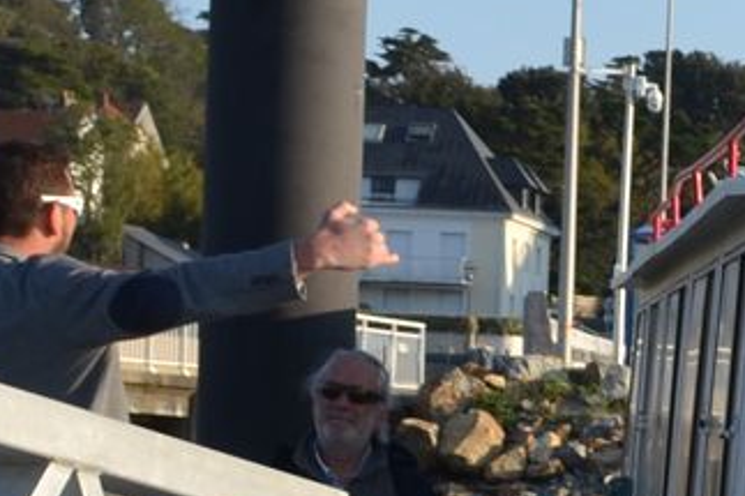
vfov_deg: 7.4
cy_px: 444
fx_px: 3847
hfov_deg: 10.1
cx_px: 1543
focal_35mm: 186
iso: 100
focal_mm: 20
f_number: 7.1
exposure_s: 1/200
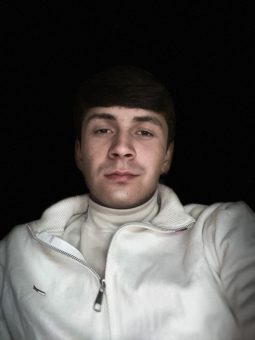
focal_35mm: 30
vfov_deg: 60.0
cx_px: 128
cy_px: 170
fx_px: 295
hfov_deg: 46.8
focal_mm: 2.71
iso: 500
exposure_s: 1/38
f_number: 2.2
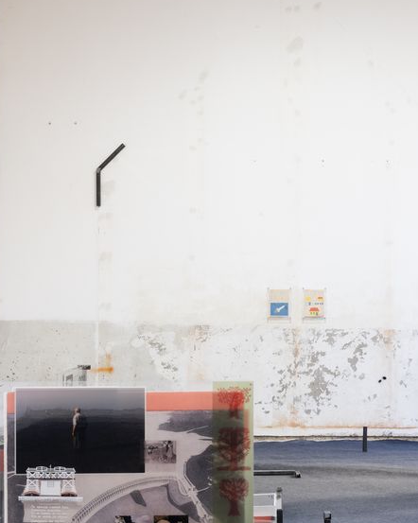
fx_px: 1021
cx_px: 321
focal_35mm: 66
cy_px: 309
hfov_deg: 22.9
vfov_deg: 28.7
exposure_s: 1/5
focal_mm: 35
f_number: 7.1
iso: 100
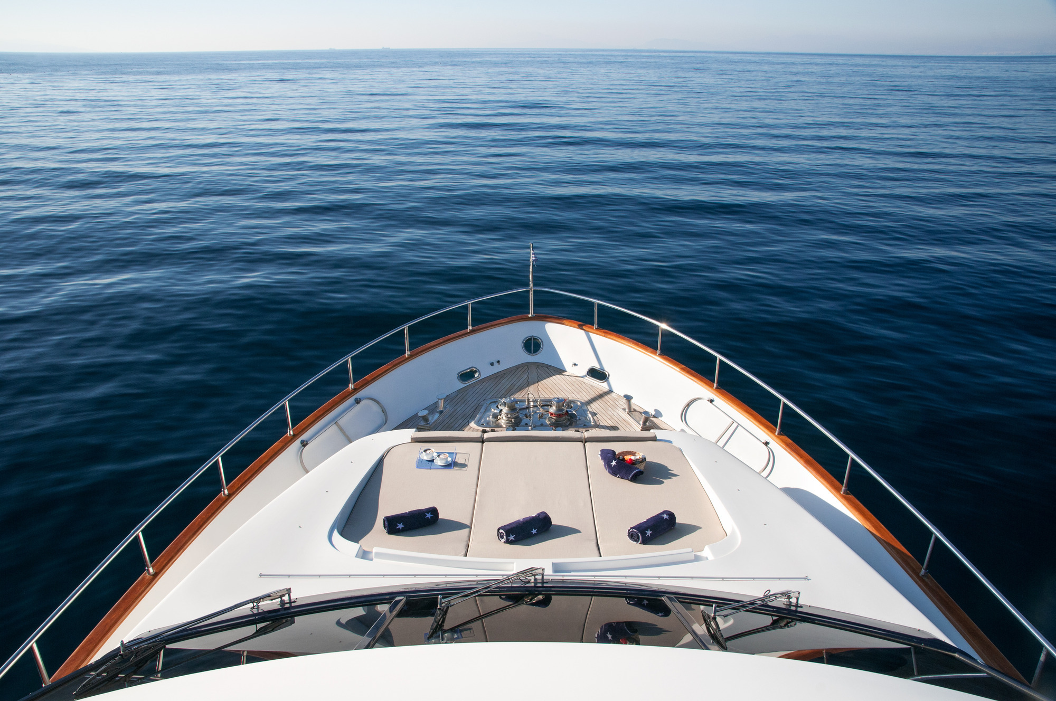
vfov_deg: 50.3
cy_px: 350
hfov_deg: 70.5
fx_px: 747
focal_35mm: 26
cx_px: 528
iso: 200
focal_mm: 17
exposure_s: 1/125
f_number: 11
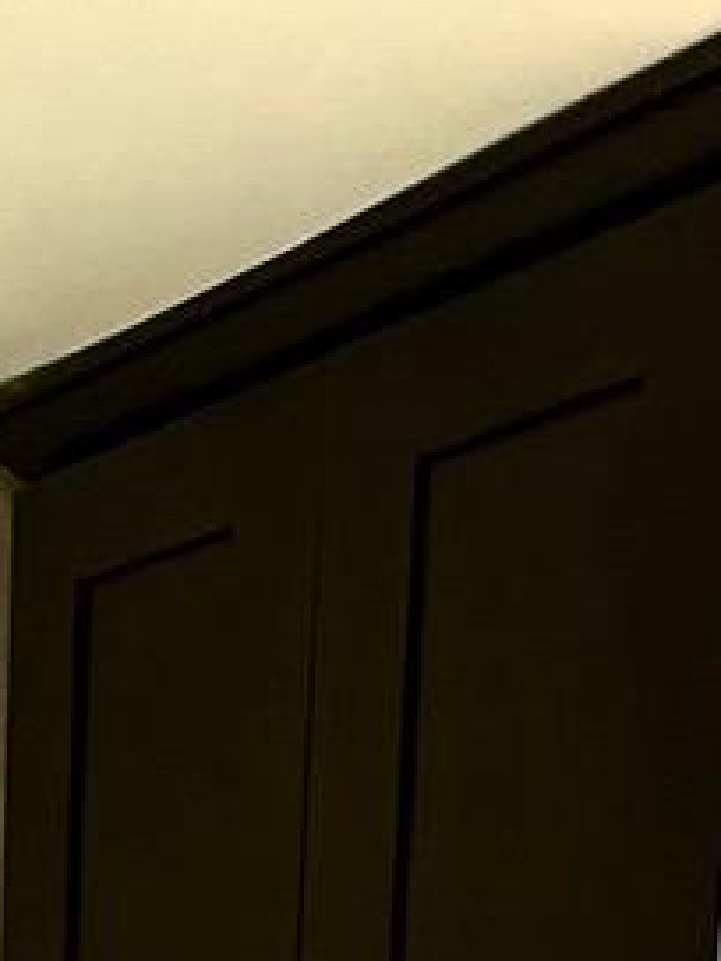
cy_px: 1735
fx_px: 2194
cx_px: 127
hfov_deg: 18.5
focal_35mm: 79
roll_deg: -2.4
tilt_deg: -9.6
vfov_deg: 18.9
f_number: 2.2
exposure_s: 1/120
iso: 200
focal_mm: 2.22
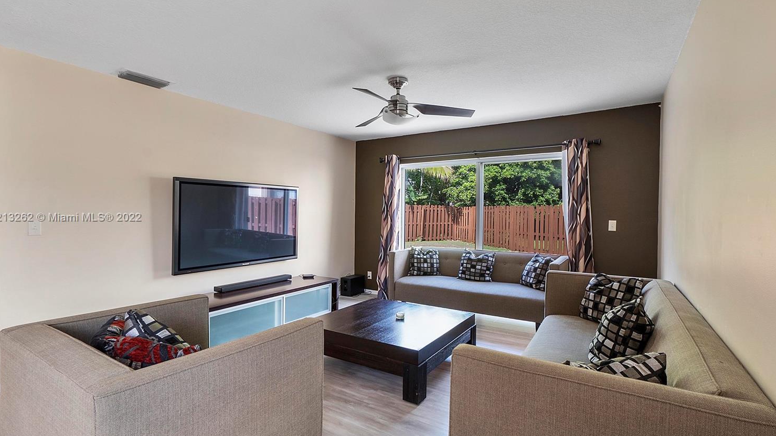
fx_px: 350
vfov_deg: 63.9
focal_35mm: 17
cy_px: 218
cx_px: 393
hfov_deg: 95.9
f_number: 11
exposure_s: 1/5
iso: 160
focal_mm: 10
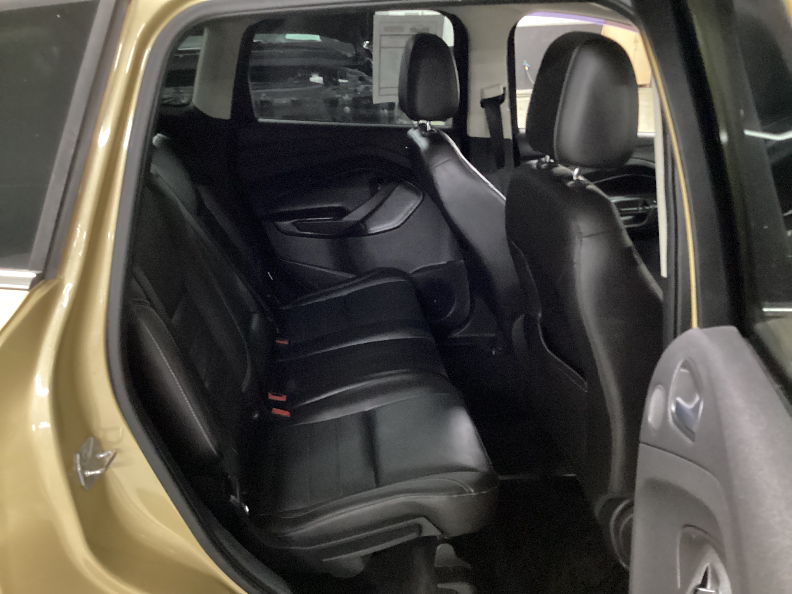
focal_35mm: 31
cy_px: 297
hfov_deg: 58.4
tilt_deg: -22.3
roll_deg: +1.5
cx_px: 396
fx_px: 709
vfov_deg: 45.4
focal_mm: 3.3
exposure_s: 1/15
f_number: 2.4
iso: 640
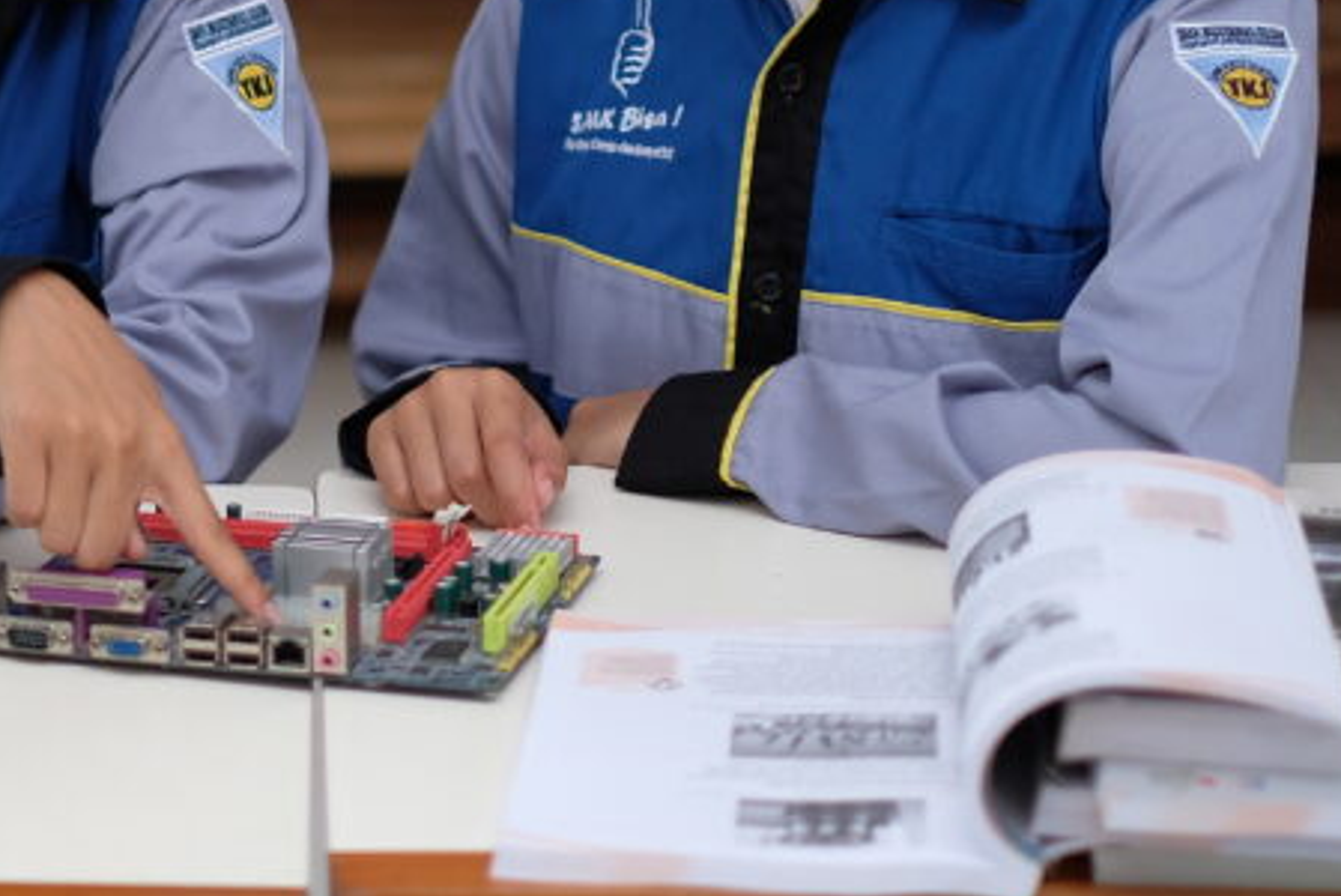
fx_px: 4510
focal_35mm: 121
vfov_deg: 11.3
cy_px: 93
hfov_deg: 16.7
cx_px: 137
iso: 200
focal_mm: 35
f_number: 1.4
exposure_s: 1/180
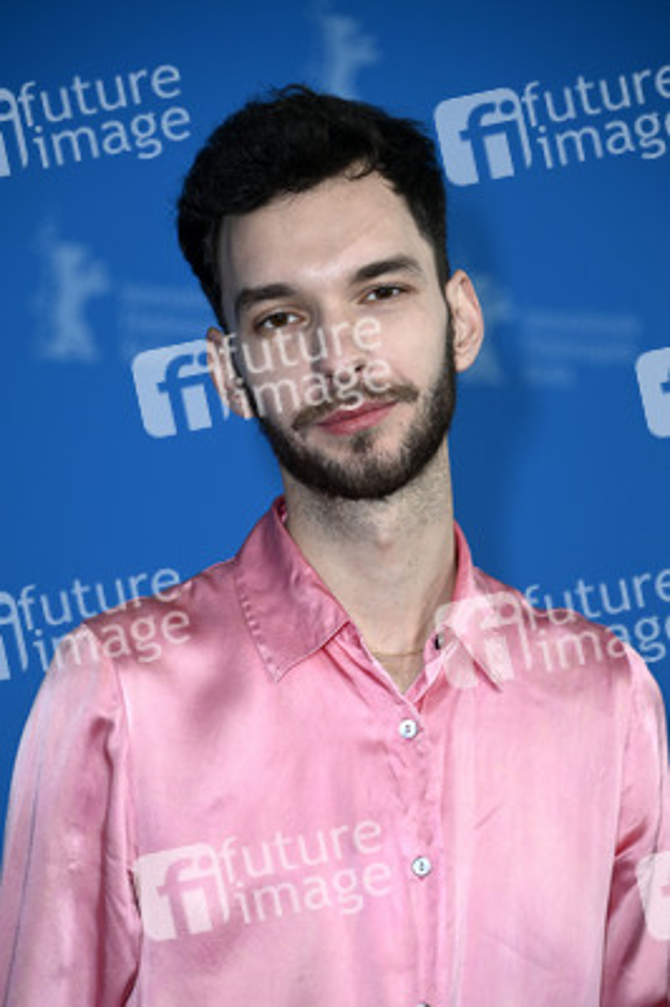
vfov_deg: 11.4
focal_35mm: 180
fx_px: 5033
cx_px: 335
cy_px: 504
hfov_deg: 7.6
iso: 1000
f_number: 5.6
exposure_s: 1/250
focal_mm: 180
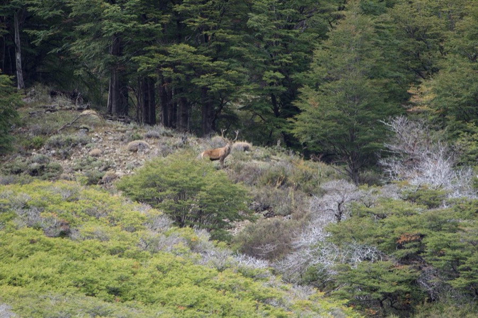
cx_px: 239
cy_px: 159
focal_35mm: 400
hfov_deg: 5.2
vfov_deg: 3.4
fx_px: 5308
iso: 500
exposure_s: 1/500
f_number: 5.6
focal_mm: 400
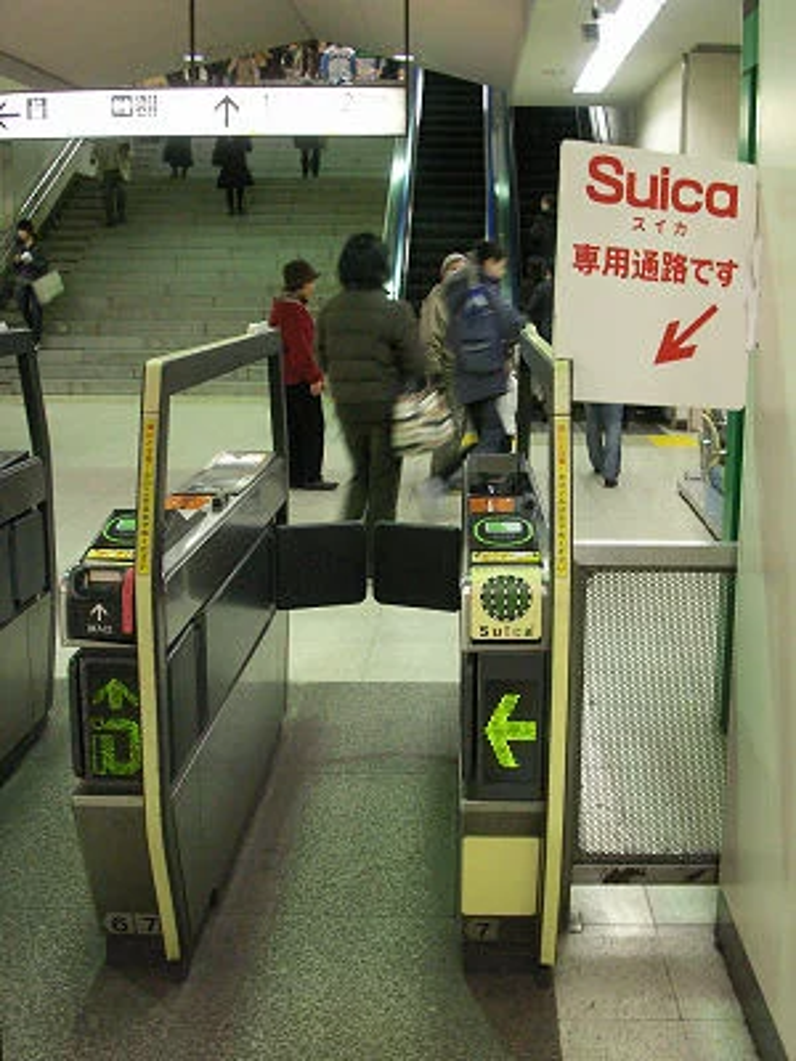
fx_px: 1134
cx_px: 398
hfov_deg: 38.7
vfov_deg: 50.1
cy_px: 530
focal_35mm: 37
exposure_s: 1/20
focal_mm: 7.7
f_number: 3.5
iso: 160
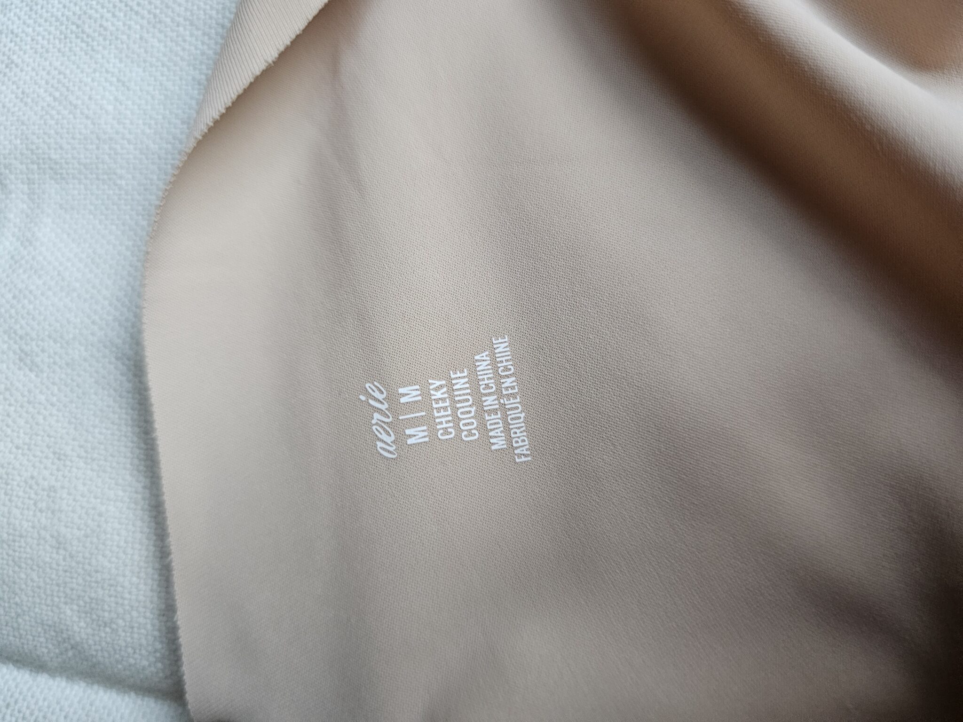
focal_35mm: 23
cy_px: 361
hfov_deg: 73.9
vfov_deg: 58.9
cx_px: 482
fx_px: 640
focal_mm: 6.3
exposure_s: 1/43.9
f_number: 1.7
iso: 320
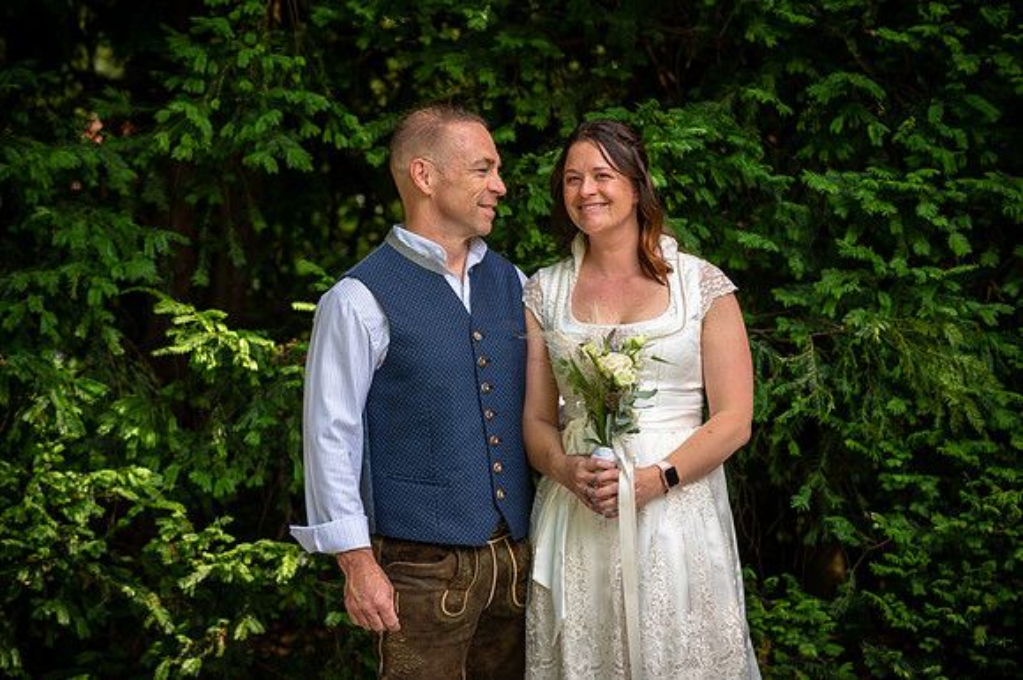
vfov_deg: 12.4
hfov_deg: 18.6
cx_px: 512
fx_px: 3124
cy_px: 340
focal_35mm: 110
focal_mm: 110
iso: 200
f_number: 4.5
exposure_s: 1/250
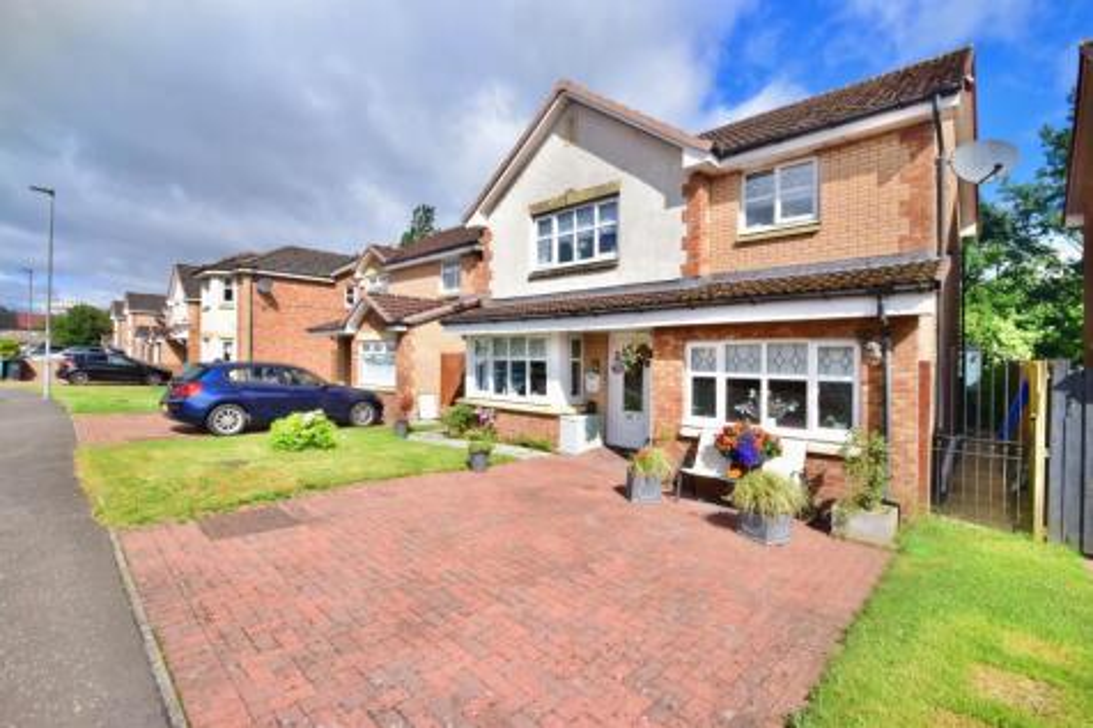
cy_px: 364
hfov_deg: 100.4
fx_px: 455
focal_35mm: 15
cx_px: 546
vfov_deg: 77.3
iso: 800
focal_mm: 10
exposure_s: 1/250
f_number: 20
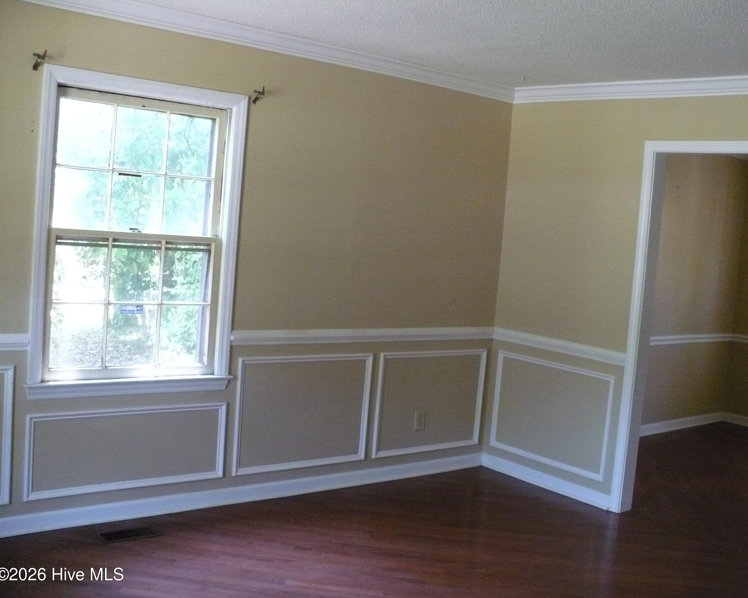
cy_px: 299
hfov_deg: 46.8
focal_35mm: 39
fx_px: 863
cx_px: 399
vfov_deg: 38.2
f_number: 2.8
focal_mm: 6.1
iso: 400
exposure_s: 1/30
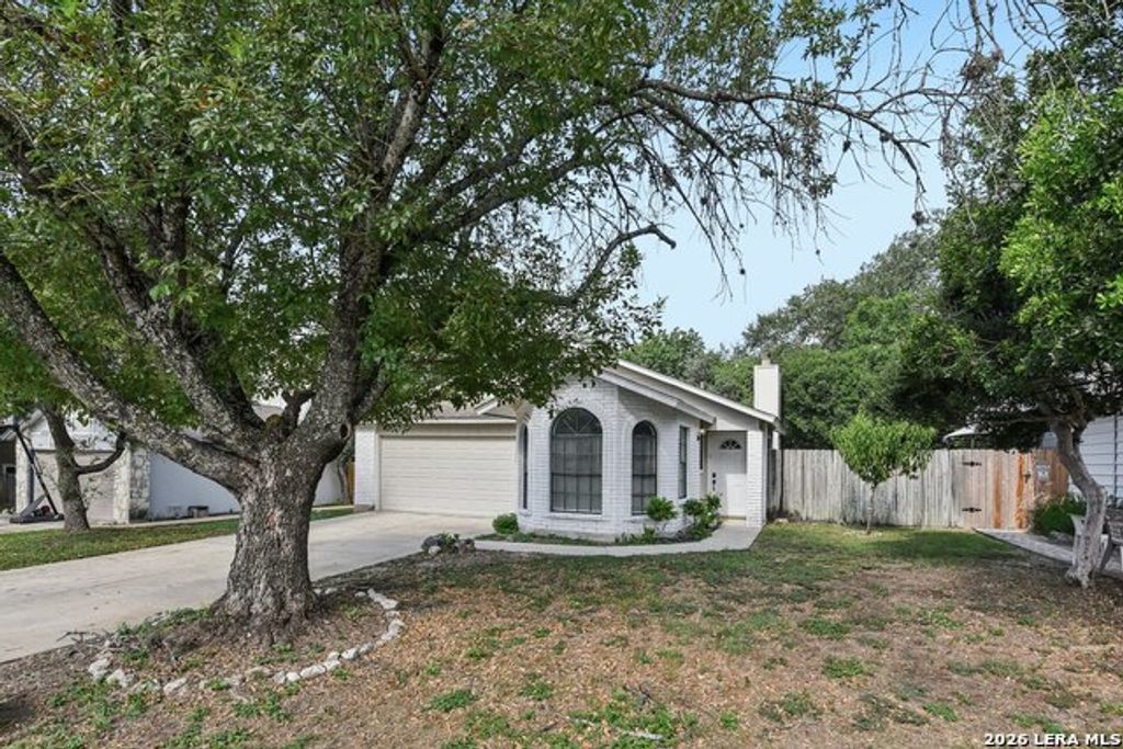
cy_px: 374
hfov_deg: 90.0
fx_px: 562
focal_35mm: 18
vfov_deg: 67.4
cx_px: 562
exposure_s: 1/320
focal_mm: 18
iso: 400
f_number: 8
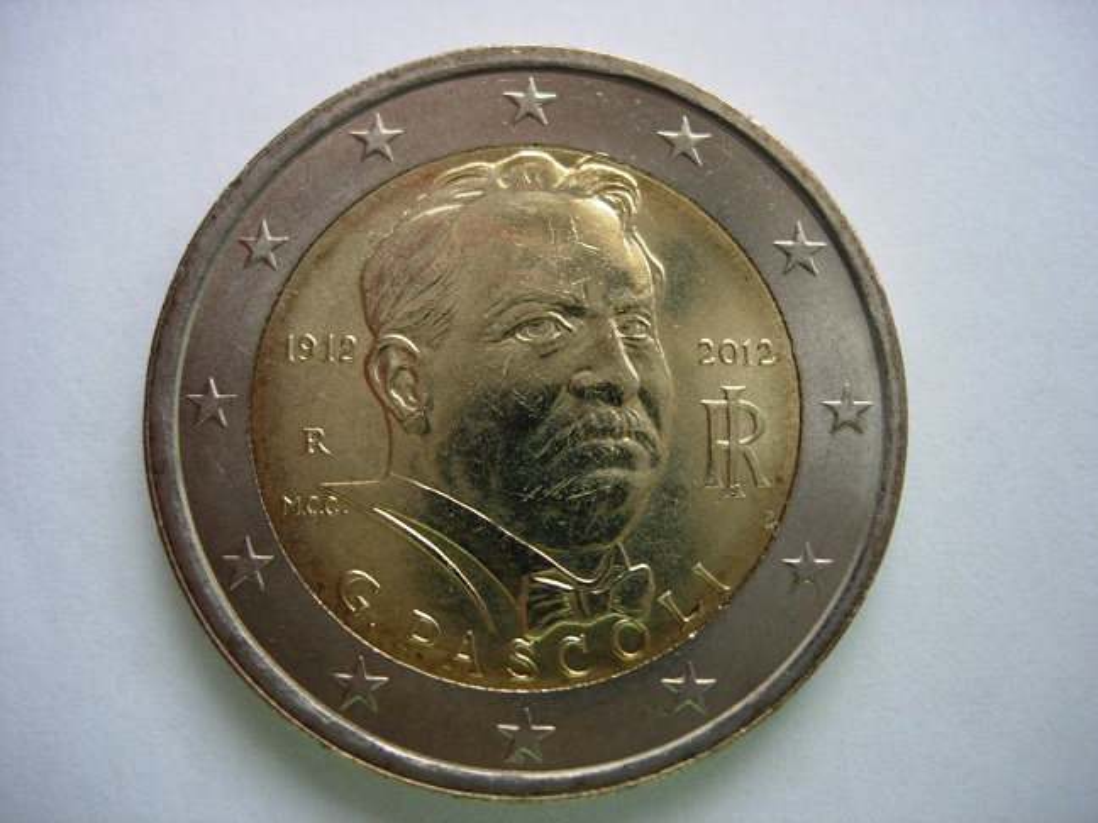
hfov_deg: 49.0
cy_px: 412
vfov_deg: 37.7
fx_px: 1205
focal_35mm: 38
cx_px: 549
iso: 118
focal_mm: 7.8
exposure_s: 1/32
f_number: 2.8
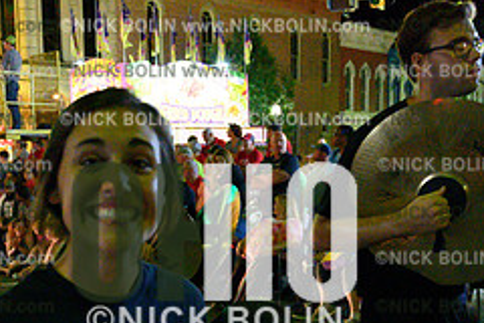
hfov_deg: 34.4
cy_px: 258
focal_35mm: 58
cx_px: 214
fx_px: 780
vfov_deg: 23.0
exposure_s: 1/400
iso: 32000
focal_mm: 24
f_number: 4
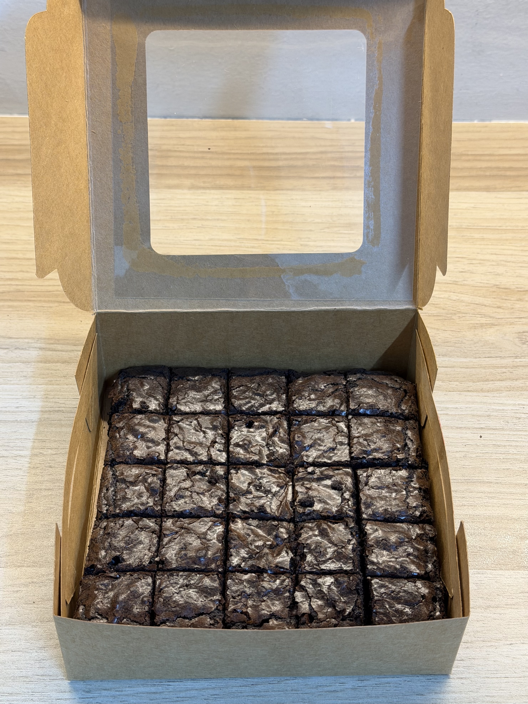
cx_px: 264
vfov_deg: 39.7
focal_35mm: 48
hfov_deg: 30.3
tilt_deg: -47.4
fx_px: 976
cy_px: 352
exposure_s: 1/50
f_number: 1.78
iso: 80
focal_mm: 6.76
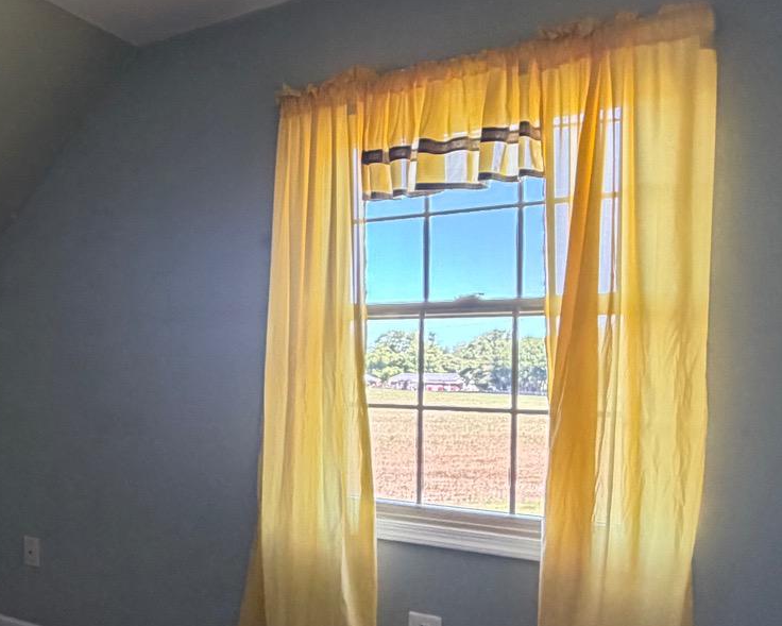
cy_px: 370
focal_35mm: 38
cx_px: -66
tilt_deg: -0.3
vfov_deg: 39.0
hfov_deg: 39.7
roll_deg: -1.3
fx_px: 880
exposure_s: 1/65
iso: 320
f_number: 2.2
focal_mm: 2.22
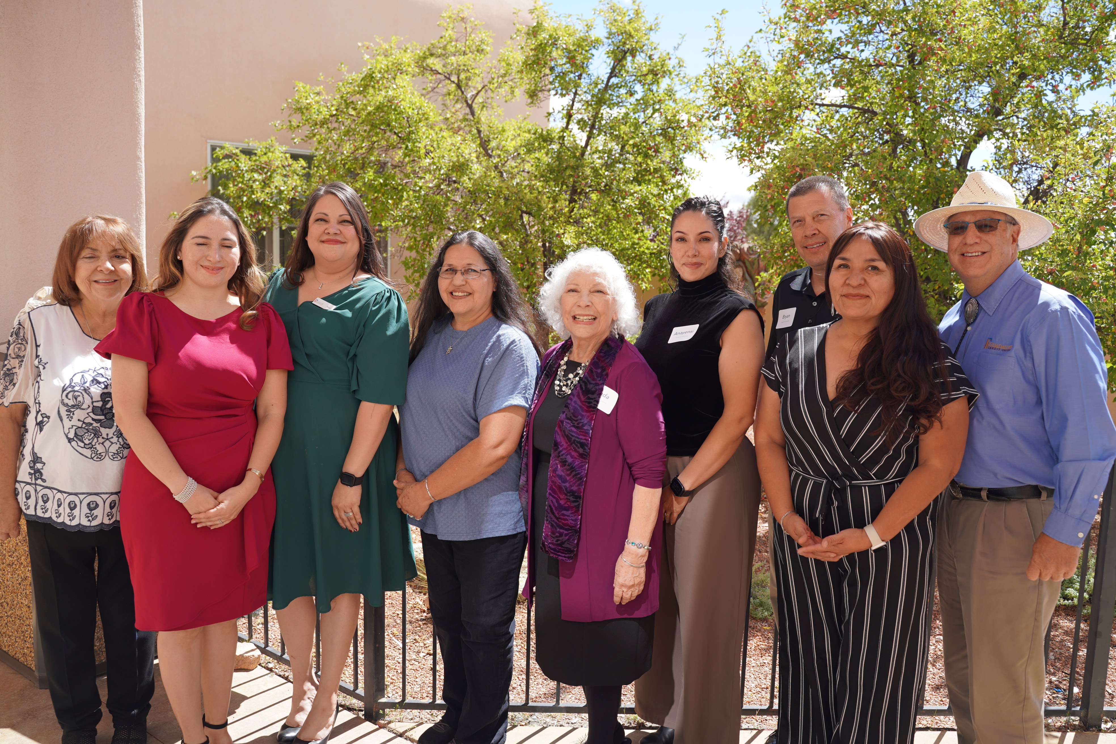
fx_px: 930
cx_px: 558
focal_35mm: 30
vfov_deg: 43.6
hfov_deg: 61.9
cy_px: 372
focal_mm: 30
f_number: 4.5
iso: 100
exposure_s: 1/320
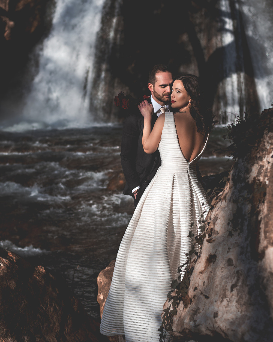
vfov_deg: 31.5
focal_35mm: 60
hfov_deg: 25.4
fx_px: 606
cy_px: 178
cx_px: 134
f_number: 2.8
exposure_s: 1/3200
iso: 100
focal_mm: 50
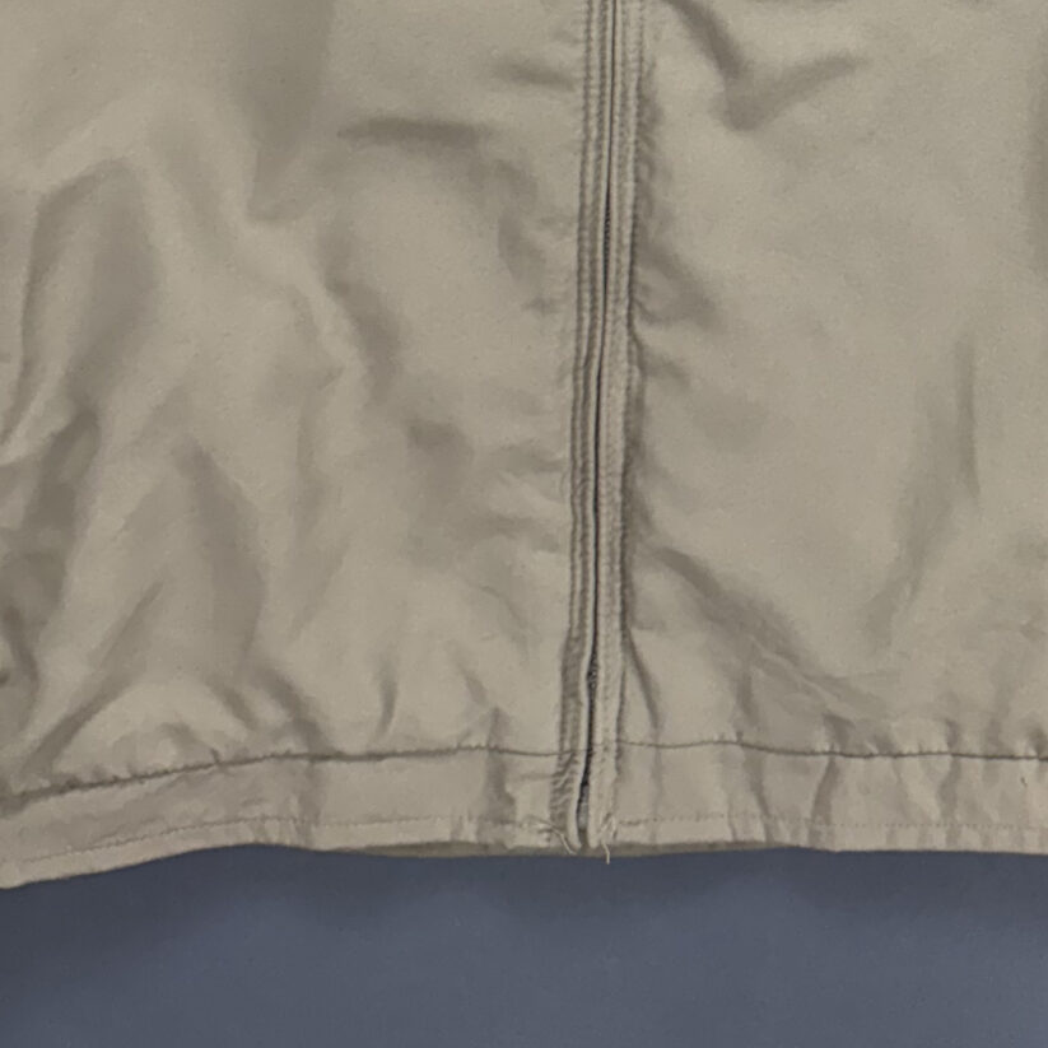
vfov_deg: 22.7
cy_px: -388
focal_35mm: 66
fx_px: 2261
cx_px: 1019
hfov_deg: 25.0
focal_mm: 6.76
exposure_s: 1/120
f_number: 1.78
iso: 160
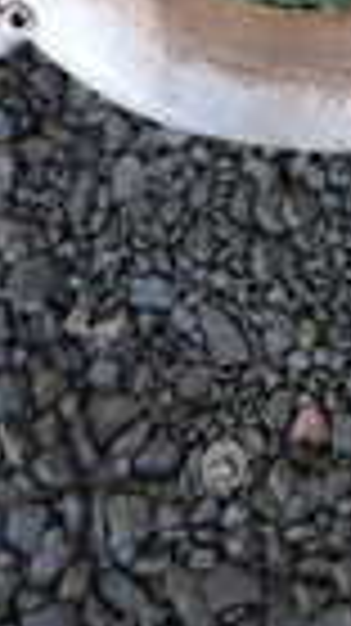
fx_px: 2337
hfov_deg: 8.2
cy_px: -329
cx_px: 693
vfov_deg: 14.2
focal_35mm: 141
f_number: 2.3
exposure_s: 1/125
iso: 160
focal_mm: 5.4
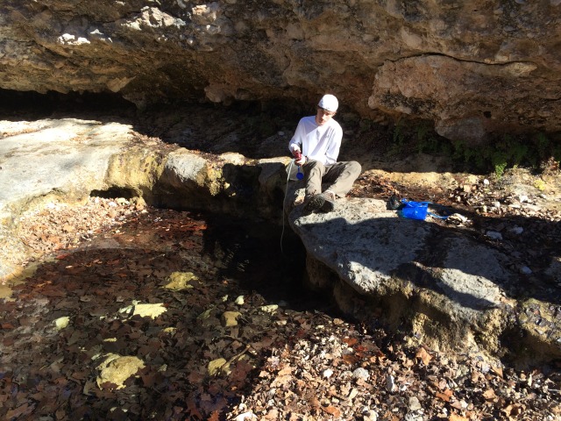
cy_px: 210
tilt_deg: -20.4
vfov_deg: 48.2
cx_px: 280
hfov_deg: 61.7
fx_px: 470
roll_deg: +1.7
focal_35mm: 29
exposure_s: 1/604
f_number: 2.2
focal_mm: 4.15
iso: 32
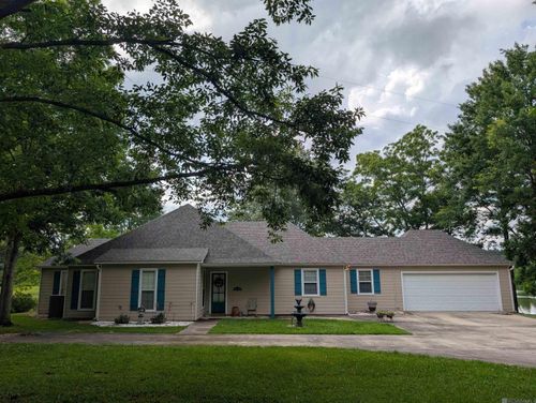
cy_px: 202
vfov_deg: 56.9
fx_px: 372
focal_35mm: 24
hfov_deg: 71.5
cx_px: 268
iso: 21
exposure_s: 1/1404
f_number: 1.68
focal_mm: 6.9
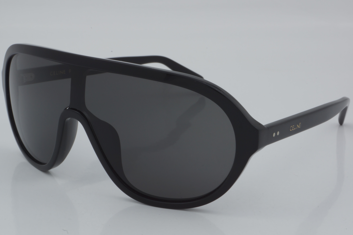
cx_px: 176
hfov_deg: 24.6
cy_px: 118
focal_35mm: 82
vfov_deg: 16.6
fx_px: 809
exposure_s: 1/4
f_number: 32
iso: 100
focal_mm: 55
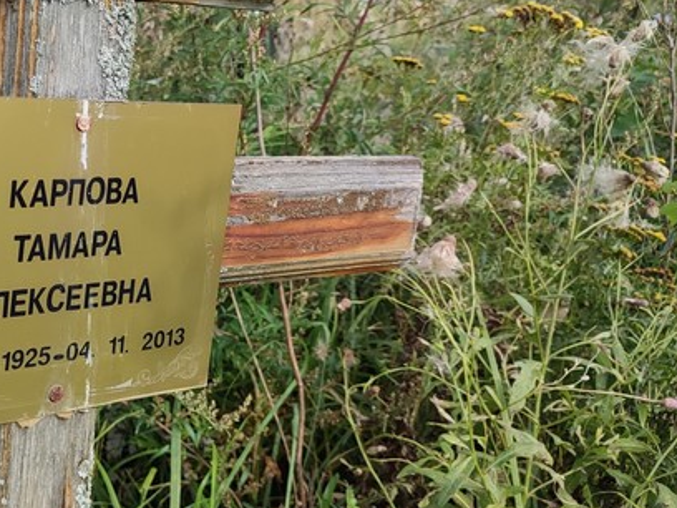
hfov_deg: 36.6
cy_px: 204
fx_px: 958
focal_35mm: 49
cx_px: 71
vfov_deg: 29.6
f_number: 1.9
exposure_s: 1/470
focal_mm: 6.04
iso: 50
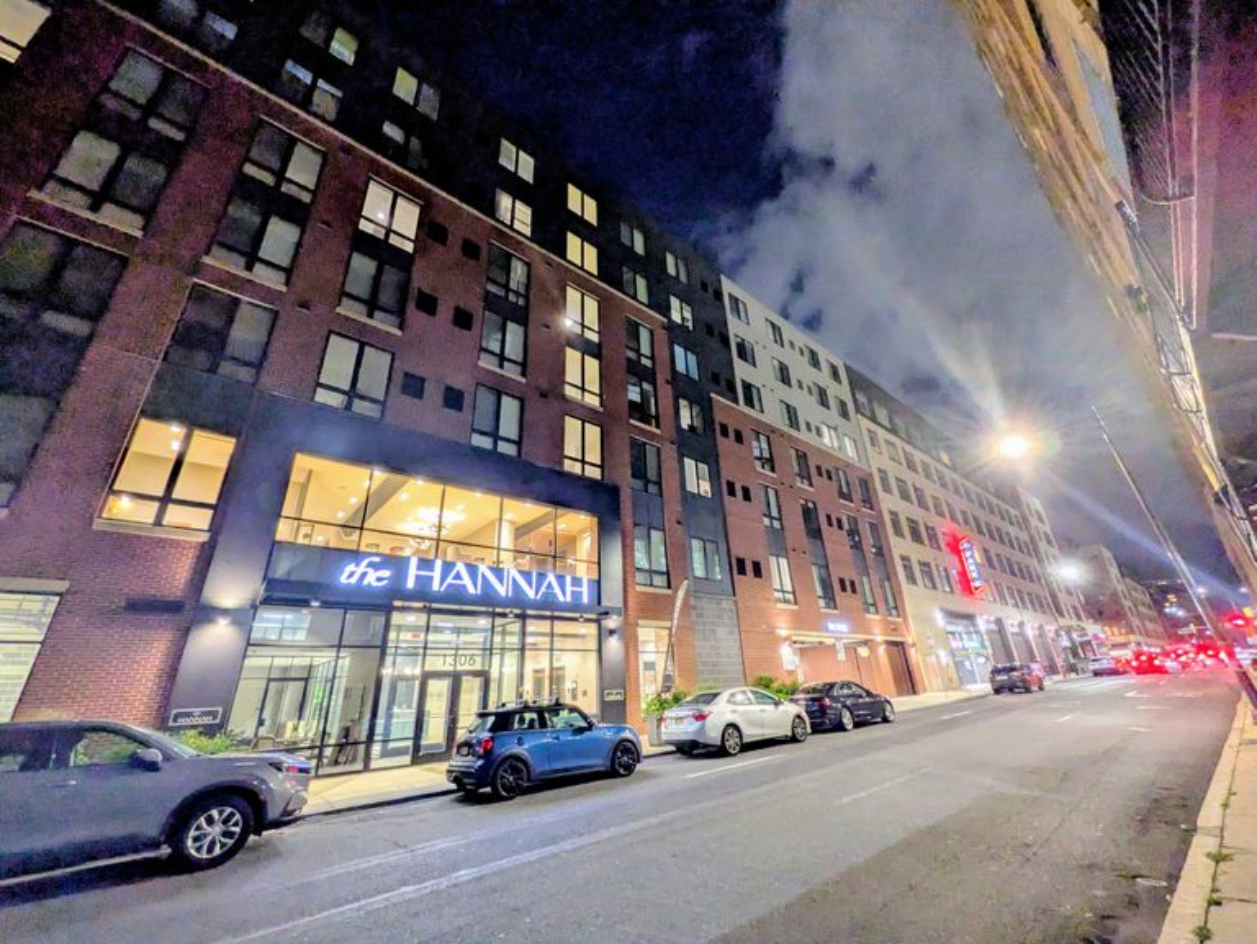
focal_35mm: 14
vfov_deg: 85.7
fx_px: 509
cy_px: 472
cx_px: 628
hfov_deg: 102.0
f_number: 2.2
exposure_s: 1/24
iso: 192
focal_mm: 1.83
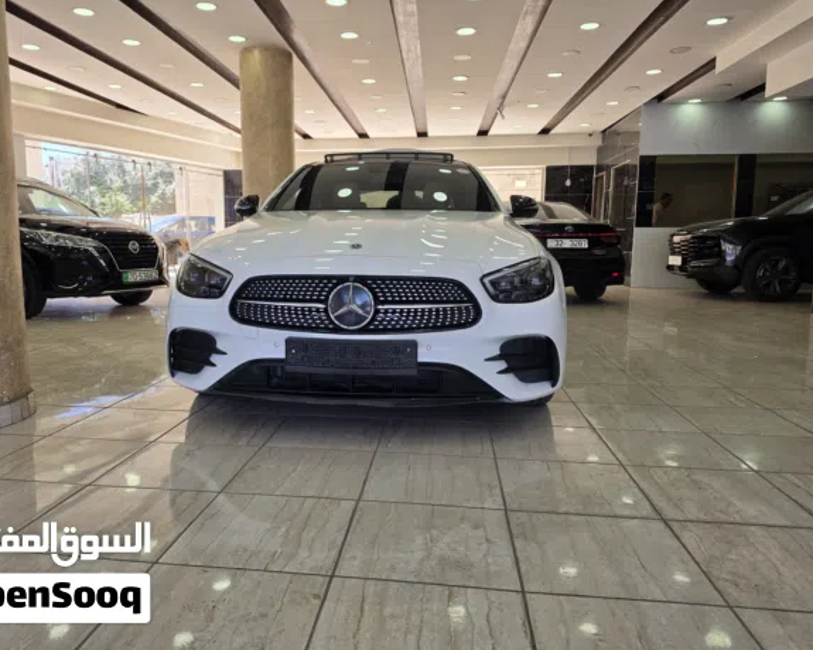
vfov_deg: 56.8
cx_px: 363
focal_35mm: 25
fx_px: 602
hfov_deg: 67.9
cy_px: 318
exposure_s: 1/359
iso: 20
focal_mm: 6.5
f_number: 1.4
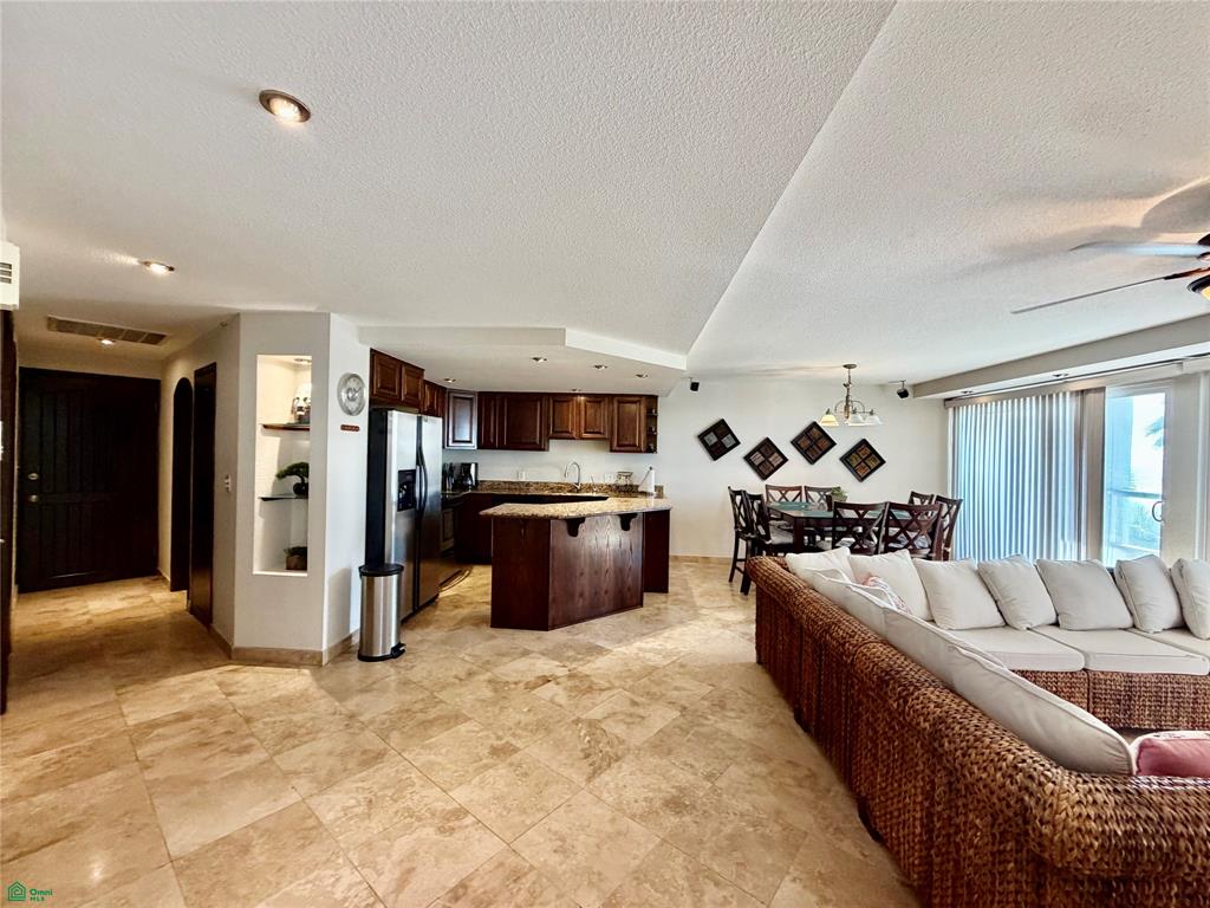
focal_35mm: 14
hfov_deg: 102.1
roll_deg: -1.2
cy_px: 454
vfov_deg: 85.7
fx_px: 489
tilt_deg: +0.0
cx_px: 605
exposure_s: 1/120
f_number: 2.2
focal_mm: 2.22
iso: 250
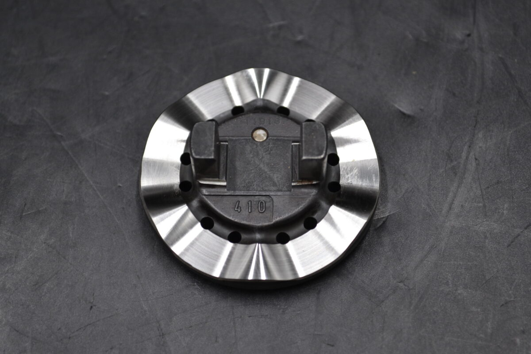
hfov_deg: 28.1
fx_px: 1062
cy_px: 177
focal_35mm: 72
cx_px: 266
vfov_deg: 18.9
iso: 400
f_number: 5.3
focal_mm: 48
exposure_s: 1/80
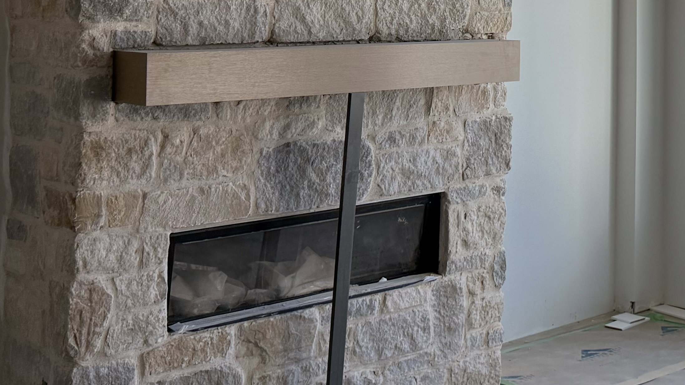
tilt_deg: +3.3
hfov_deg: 28.8
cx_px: 701
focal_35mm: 68
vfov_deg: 17.1
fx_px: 1235
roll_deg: -0.8
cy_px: -54
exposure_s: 1/423
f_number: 1.78
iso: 100
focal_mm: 6.76
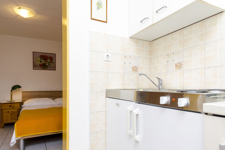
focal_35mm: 22
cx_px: 110
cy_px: 86
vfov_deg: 57.0
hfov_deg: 78.6
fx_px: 137
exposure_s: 1/250
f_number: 6.3
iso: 200
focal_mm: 10
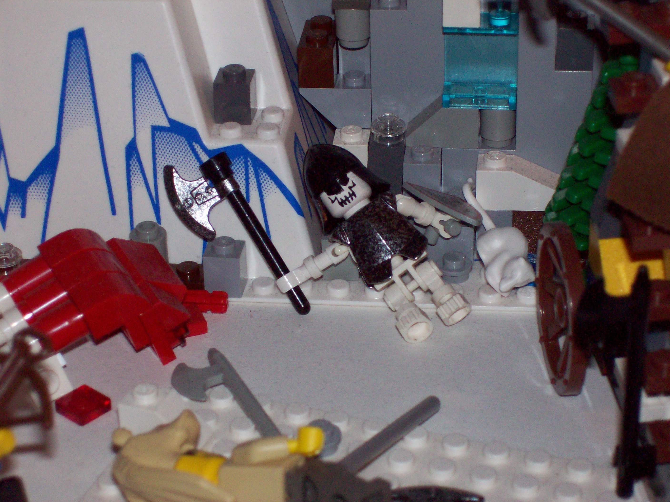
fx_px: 2110
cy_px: 252
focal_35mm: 109
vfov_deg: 13.6
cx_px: 335
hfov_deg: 18.0
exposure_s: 1/125
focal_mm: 18
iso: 140
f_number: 4.8
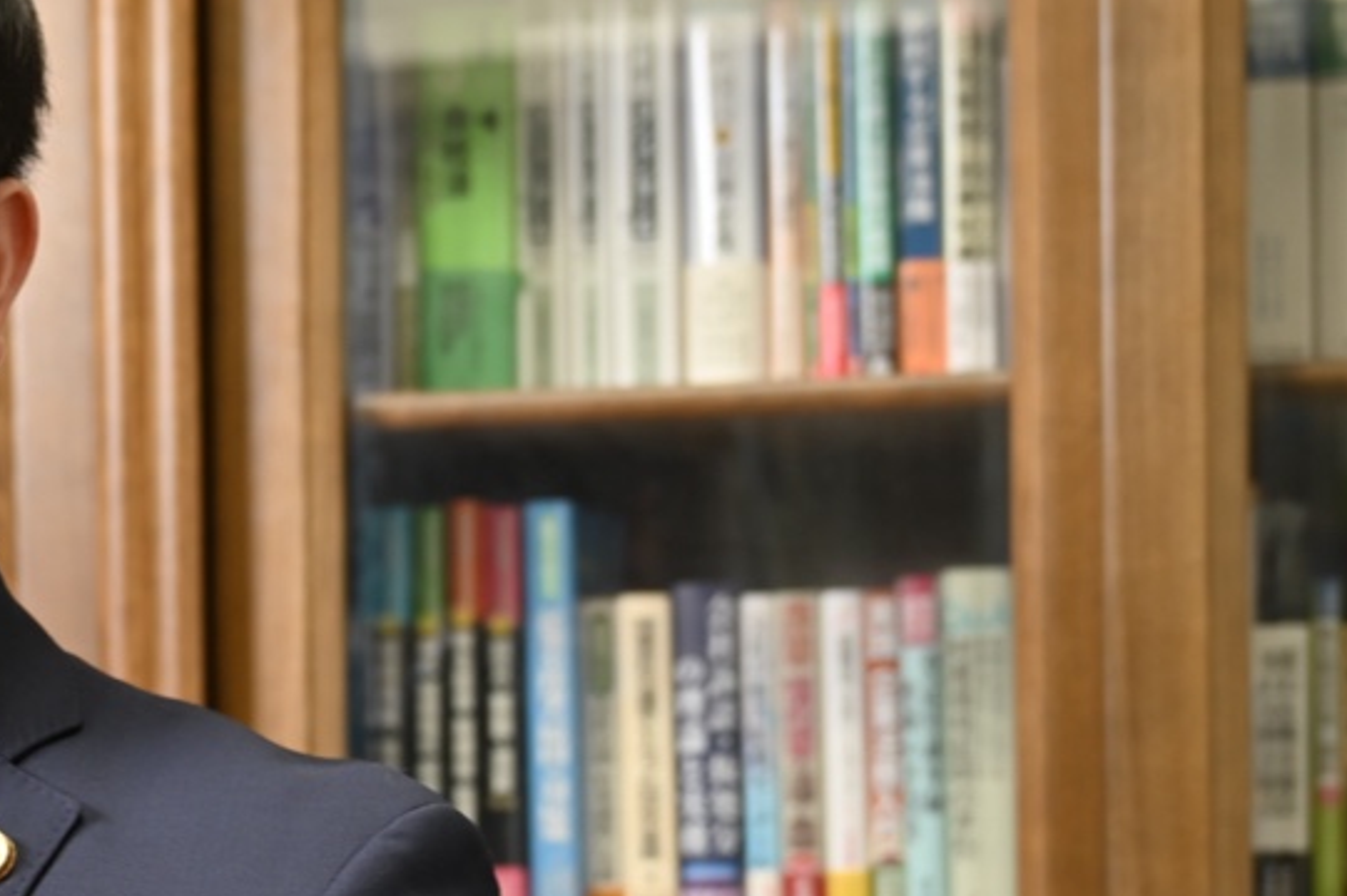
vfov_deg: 12.1
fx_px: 4175
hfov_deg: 18.1
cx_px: 178
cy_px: 894
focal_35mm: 112
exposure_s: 1/60
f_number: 2.8
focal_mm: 33.5
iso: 125
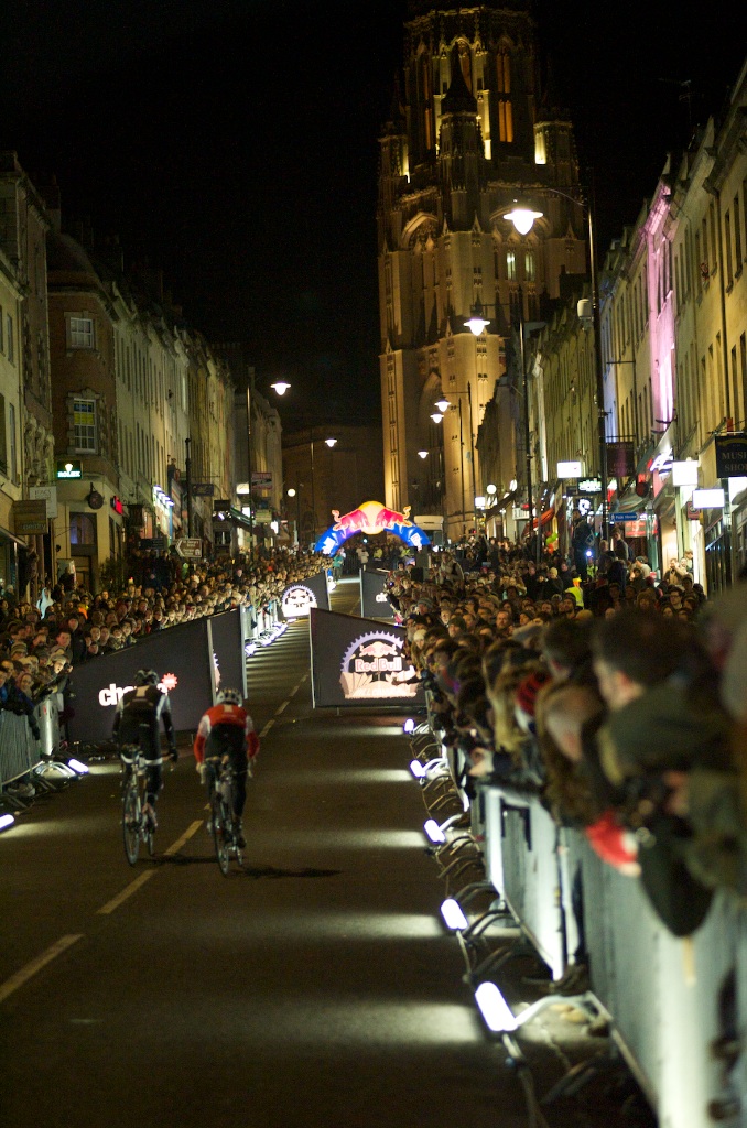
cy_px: 564
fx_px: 3283
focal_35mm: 105
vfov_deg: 19.5
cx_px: 374
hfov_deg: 13.0
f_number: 2.8
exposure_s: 1/250
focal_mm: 105
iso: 10000
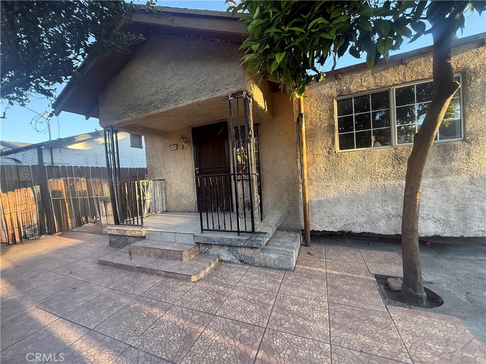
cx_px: 243
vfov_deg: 85.7
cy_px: 182
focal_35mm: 14
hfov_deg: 102.1
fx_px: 197
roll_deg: +3.3
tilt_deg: -1.9
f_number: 2.2
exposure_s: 1/99
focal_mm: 2.22
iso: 64
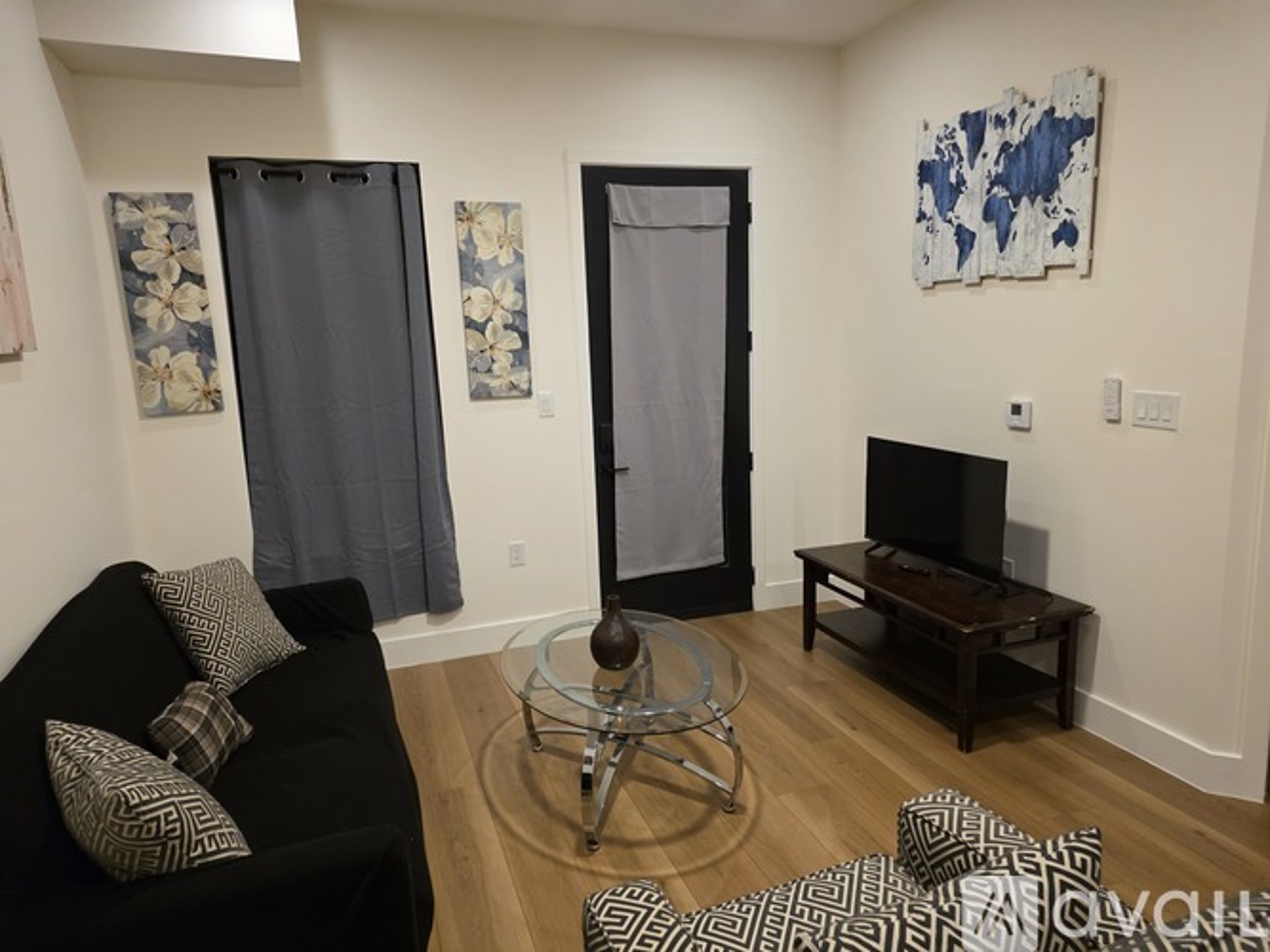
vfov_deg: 58.9
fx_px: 844
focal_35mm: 23
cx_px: 635
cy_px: 476
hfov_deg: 73.9
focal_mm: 6.25
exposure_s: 1/120
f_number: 1.7
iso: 1000
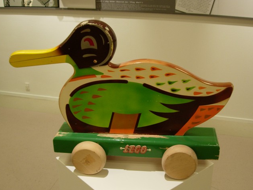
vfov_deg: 30.2
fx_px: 351
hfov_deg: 39.6
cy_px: 108
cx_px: 142
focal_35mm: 48
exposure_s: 1/32
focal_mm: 7.8
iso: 97
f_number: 2.8
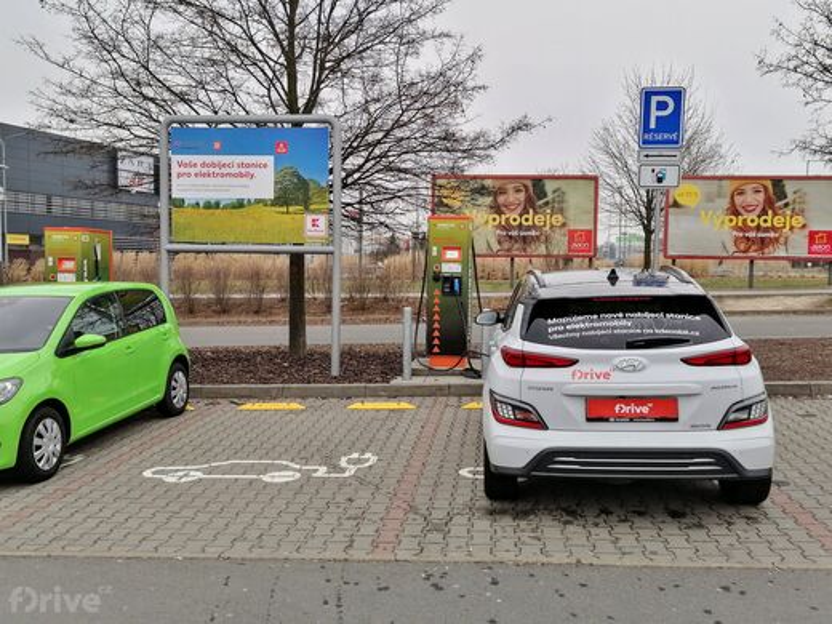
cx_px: 416
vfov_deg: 41.8
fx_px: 817
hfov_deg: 54.0
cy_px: 312
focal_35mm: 34
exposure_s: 1/190
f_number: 1.8
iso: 50
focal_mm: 5.3
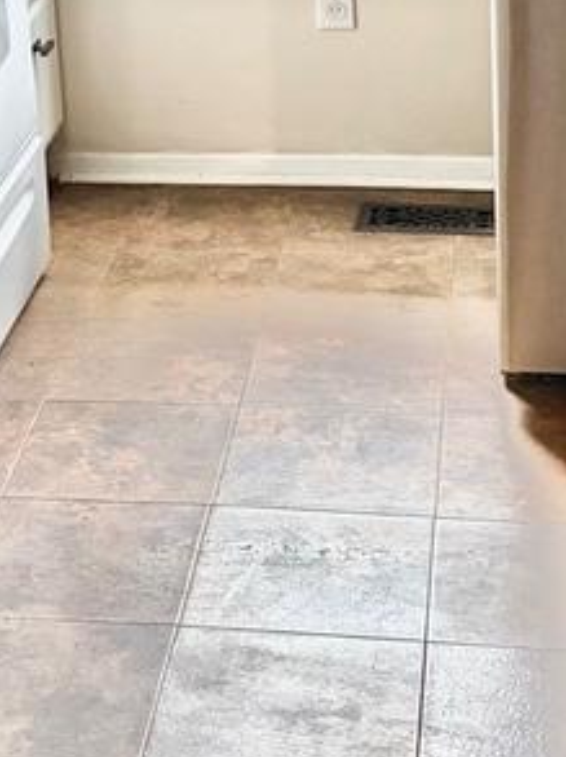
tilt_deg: -11.5
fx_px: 2097
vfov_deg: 19.5
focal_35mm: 96
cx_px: 47
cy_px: -106
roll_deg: +3.3
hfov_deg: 15.2
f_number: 1.6
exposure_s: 1/60
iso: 250
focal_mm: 5.96
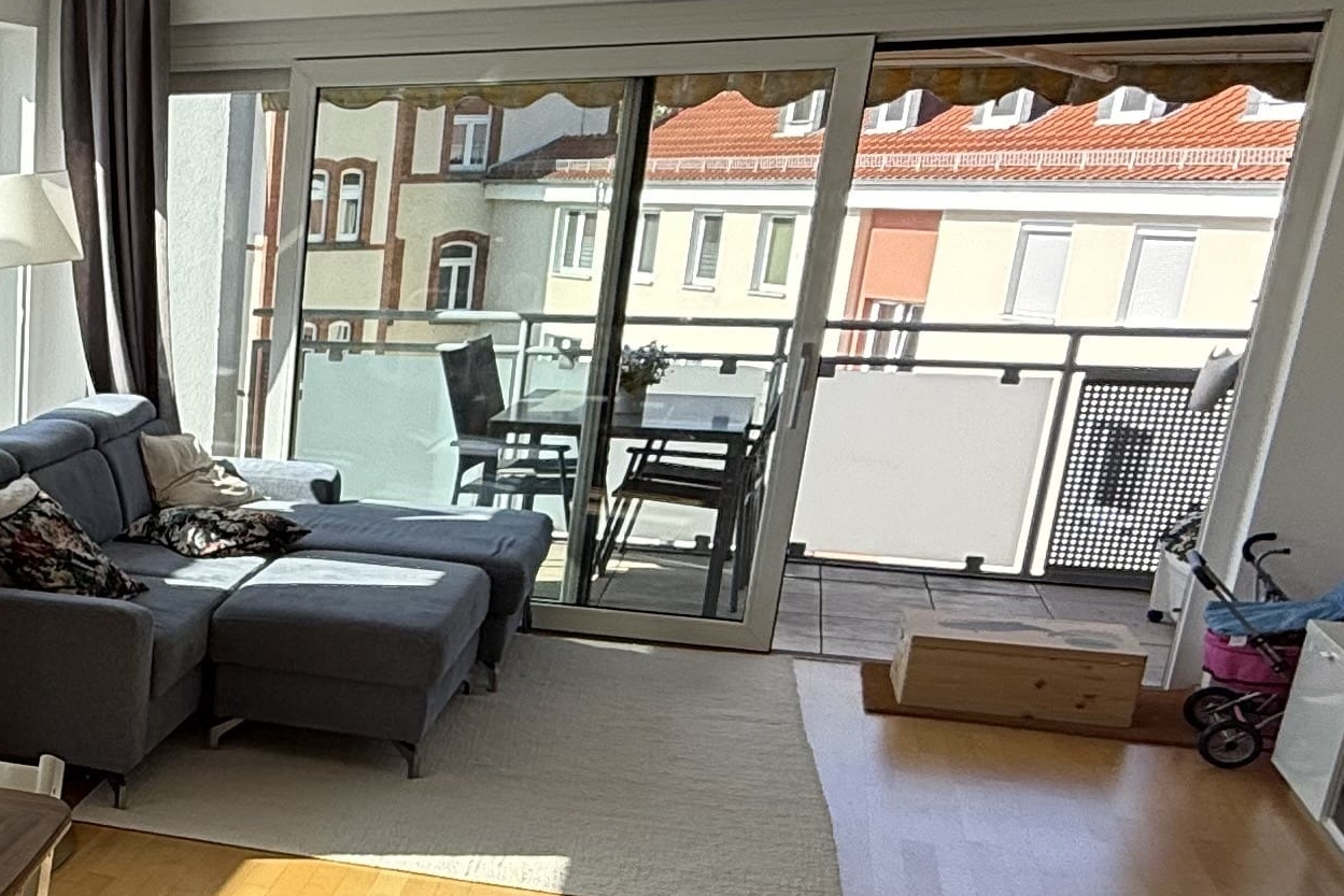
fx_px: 1755
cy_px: 756
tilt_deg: -18.5
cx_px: -185
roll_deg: +0.8
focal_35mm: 47
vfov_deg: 27.9
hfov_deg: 35.0
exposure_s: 1/672
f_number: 2.2
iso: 64
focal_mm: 2.22
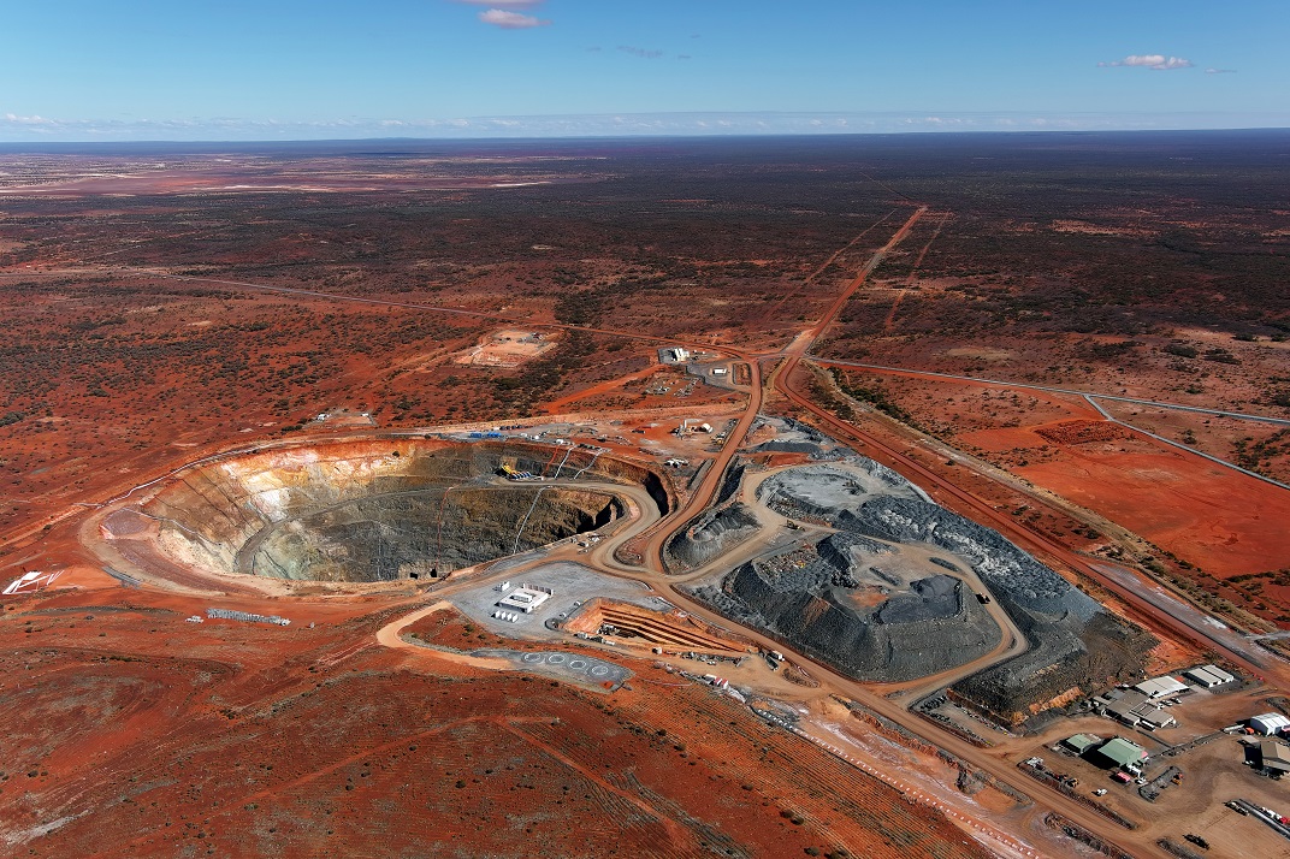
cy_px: 430
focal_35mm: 29
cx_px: 645
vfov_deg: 44.9
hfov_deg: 63.7
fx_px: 1039
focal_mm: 10.57
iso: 100
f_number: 4.5
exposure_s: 1/1000
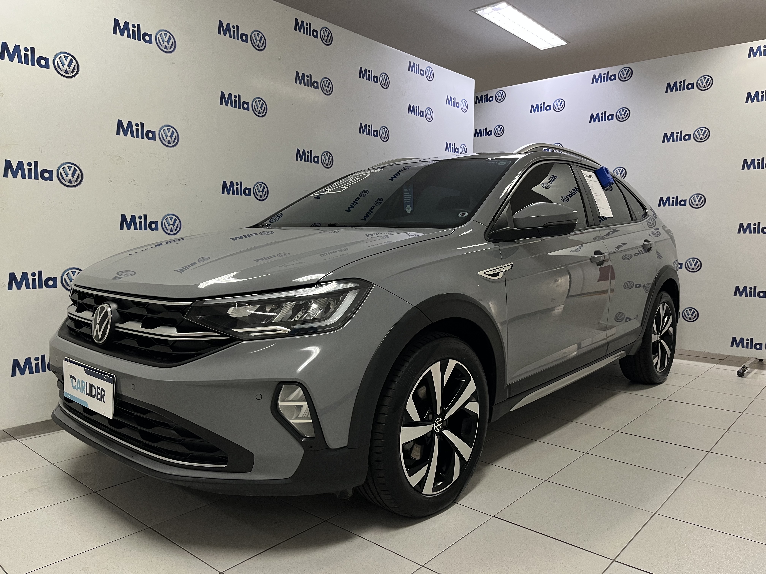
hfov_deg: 67.3
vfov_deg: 53.1
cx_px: 383
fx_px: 575
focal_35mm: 26
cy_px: 287
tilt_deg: -4.9
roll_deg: -0.5
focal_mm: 5.1
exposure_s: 1/60
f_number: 1.6
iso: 100
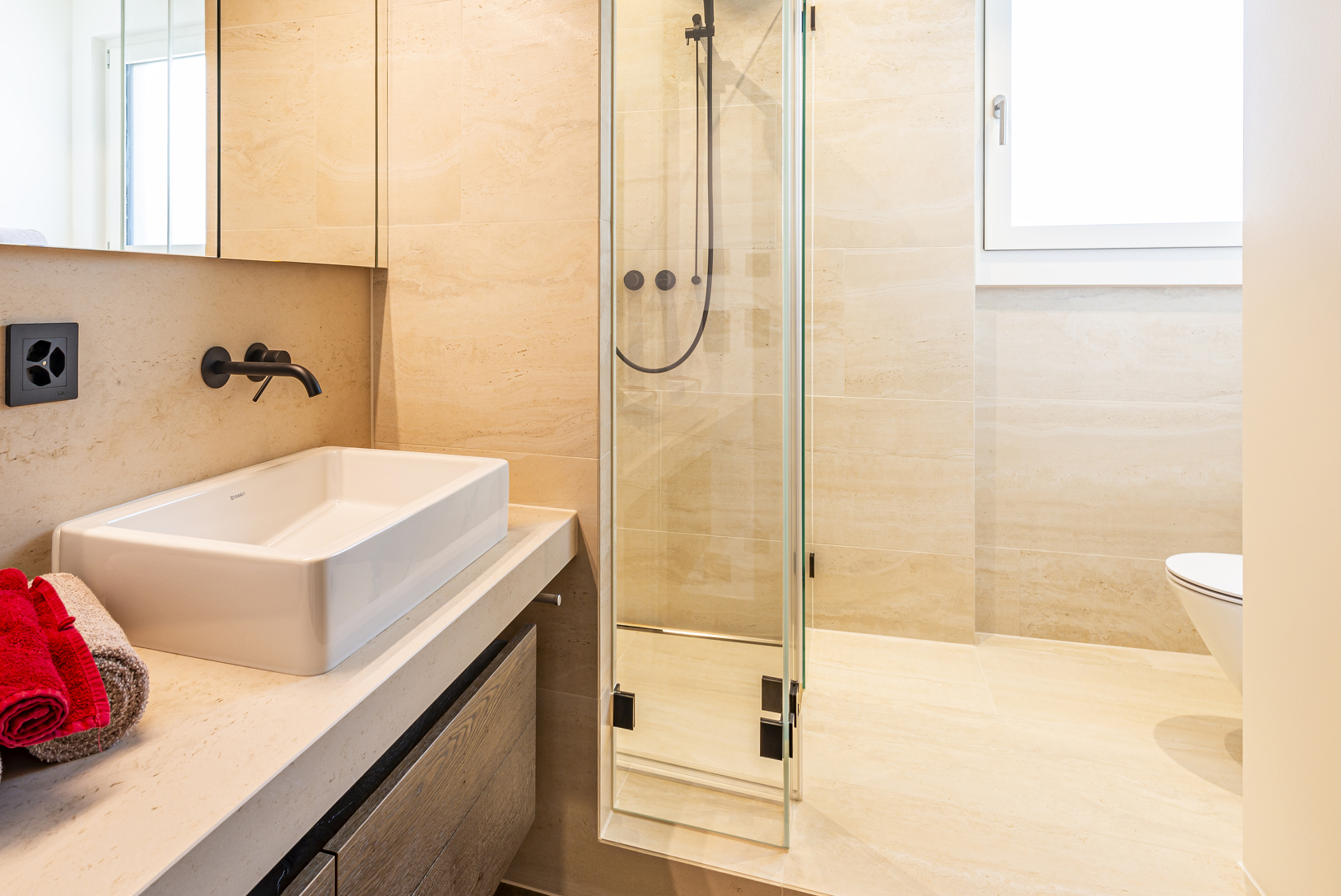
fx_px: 820
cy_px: 308
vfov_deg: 56.2
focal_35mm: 22
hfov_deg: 77.9
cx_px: 561
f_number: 9
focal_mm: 14
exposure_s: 1/3
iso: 100
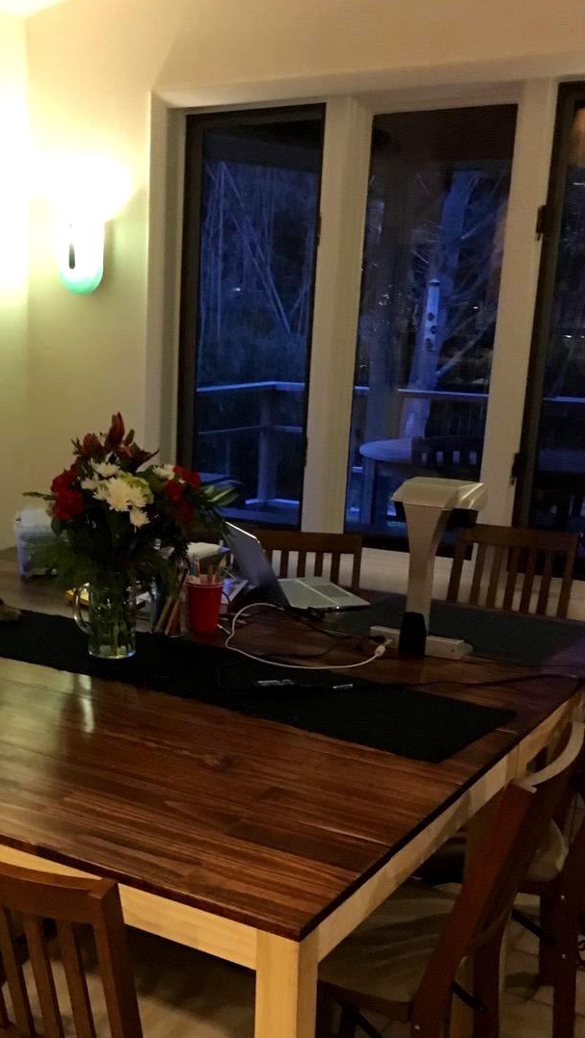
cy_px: 667
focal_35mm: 45
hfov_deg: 25.7
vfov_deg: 45.0
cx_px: 60
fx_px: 1240
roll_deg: -0.2
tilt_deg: -18.0
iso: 320
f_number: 2.2
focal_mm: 4.15
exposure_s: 1/15
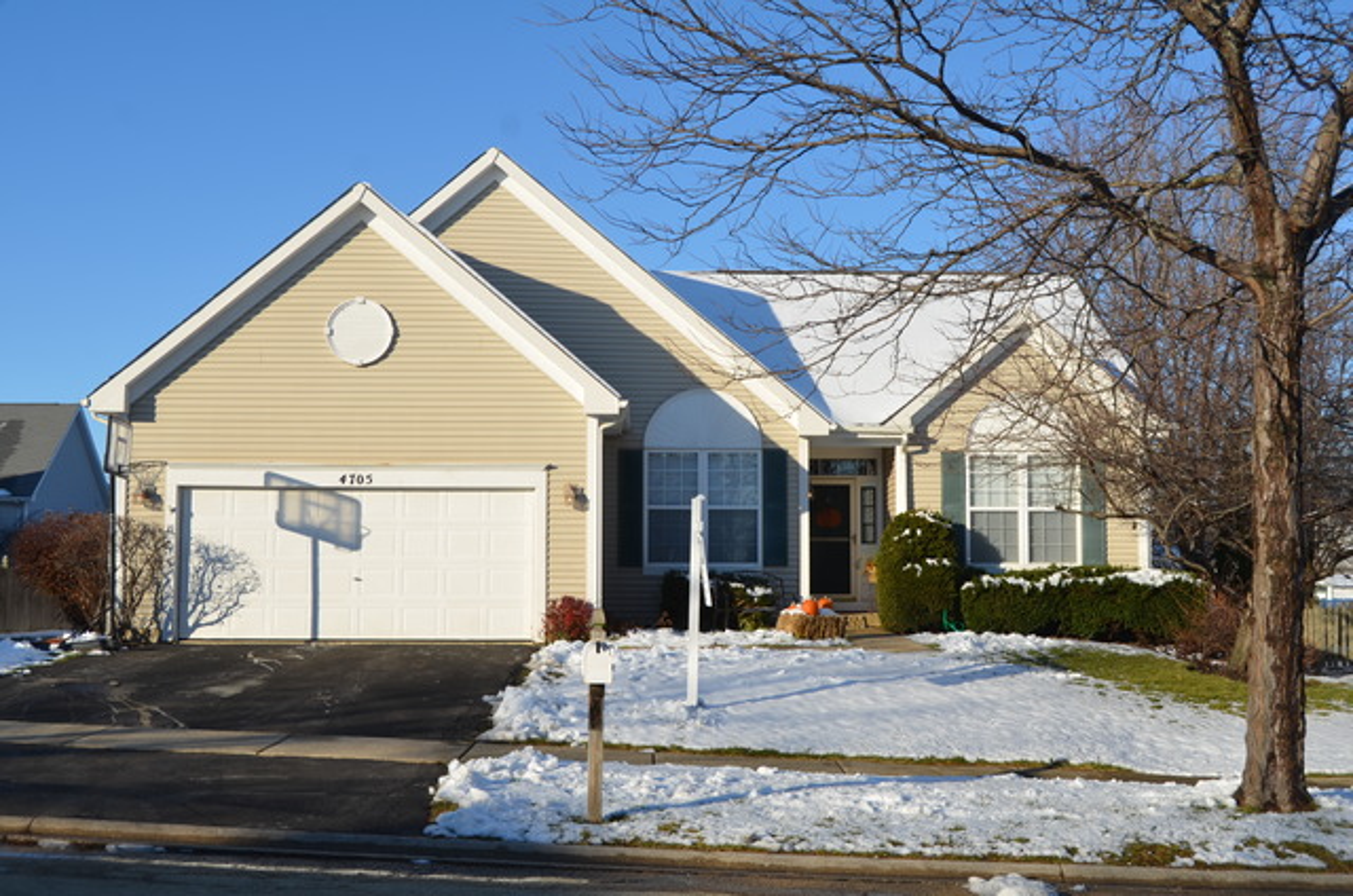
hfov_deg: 49.6
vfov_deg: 34.1
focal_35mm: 39
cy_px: 448
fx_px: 1463
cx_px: 676
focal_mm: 26
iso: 100
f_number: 9
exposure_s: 1/320
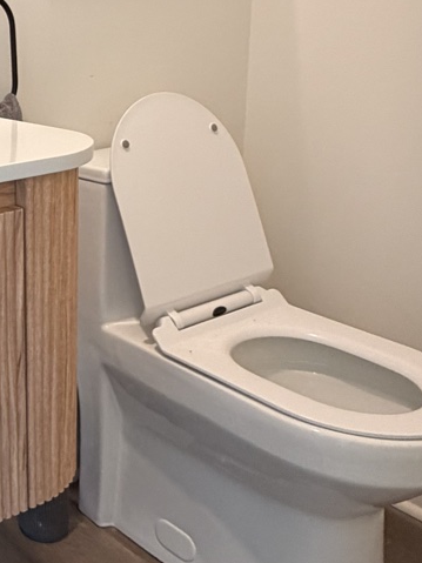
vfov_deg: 40.1
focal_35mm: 47
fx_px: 764
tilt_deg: -14.1
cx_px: -121
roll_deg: +3.7
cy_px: 200
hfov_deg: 26.4
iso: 250
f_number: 2.2
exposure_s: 1/60
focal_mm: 2.22
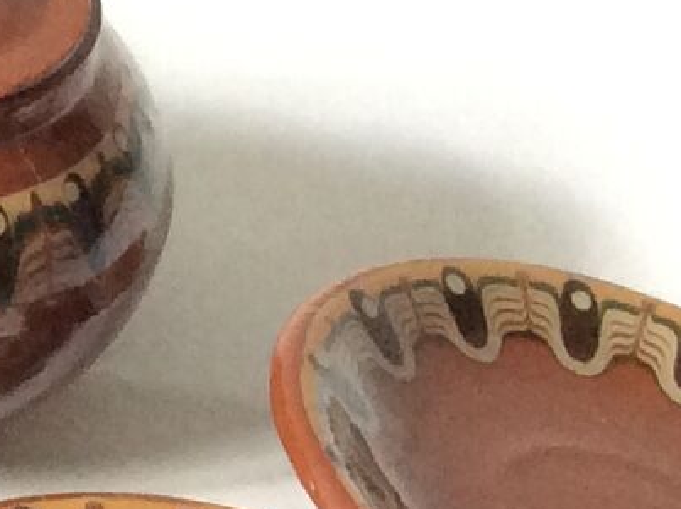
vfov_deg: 7.2
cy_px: 424
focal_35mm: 206
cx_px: -967
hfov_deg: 8.7
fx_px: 4047
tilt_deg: -47.8
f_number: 2.4
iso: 100
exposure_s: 1/25
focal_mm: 3.3
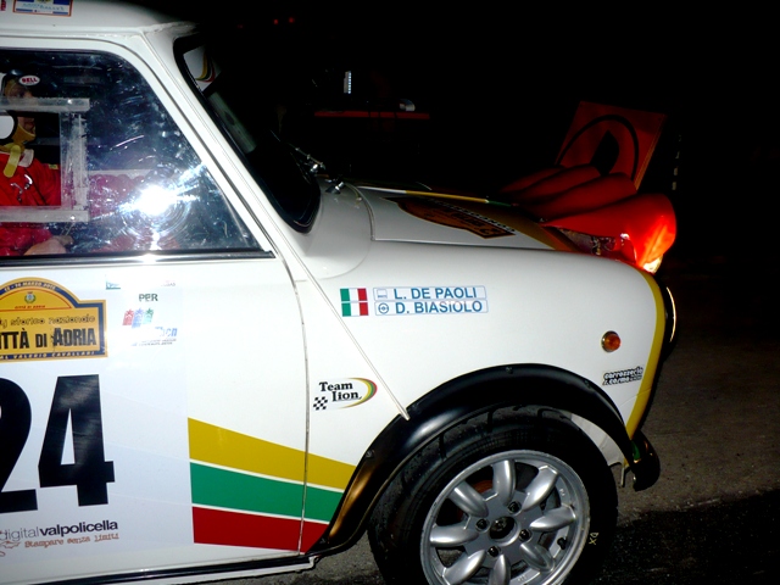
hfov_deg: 50.1
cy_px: 292
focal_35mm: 37
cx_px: 390
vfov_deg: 38.7
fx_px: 834
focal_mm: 6.1
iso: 100
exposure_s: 1/30
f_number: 2.8
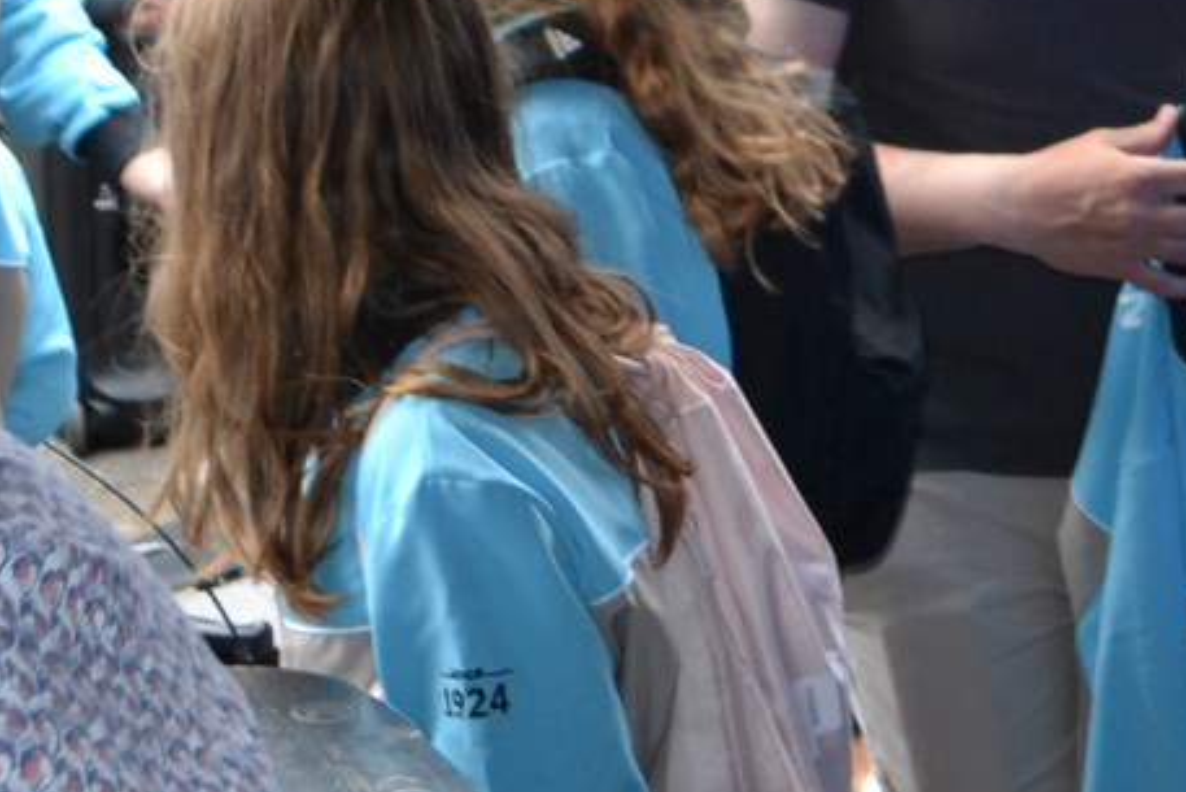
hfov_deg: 15.4
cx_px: 1863
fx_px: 3987
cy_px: -219
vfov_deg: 11.1
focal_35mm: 121
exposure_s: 1/125
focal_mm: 18
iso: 250
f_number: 4
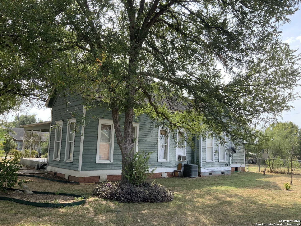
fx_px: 252
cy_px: 113
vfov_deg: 48.2
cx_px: 150
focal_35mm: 29
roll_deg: -0.2
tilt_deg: +10.1
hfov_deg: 61.7
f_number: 1.8
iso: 16
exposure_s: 1/491
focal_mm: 3
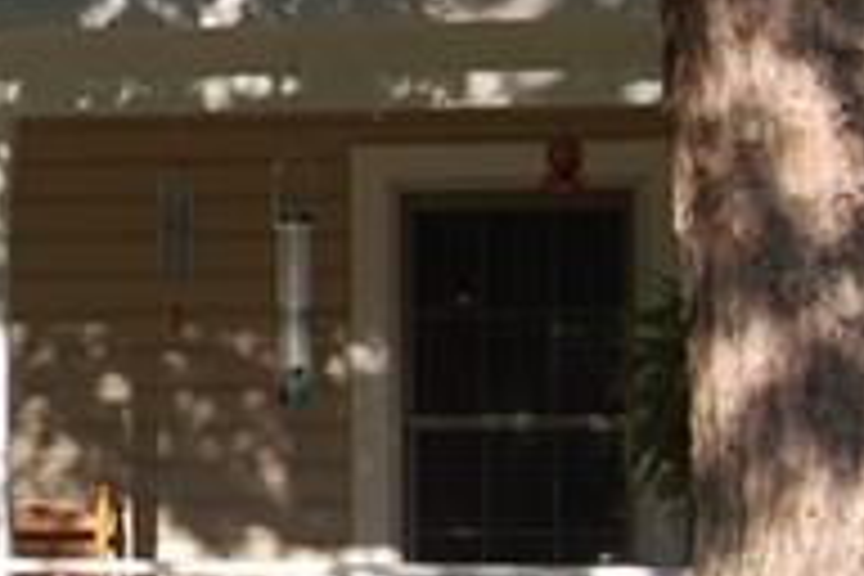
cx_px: -382
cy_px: 212
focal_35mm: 176
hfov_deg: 11.3
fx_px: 4224
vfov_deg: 7.8
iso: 200
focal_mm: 22
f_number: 8
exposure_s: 1/200
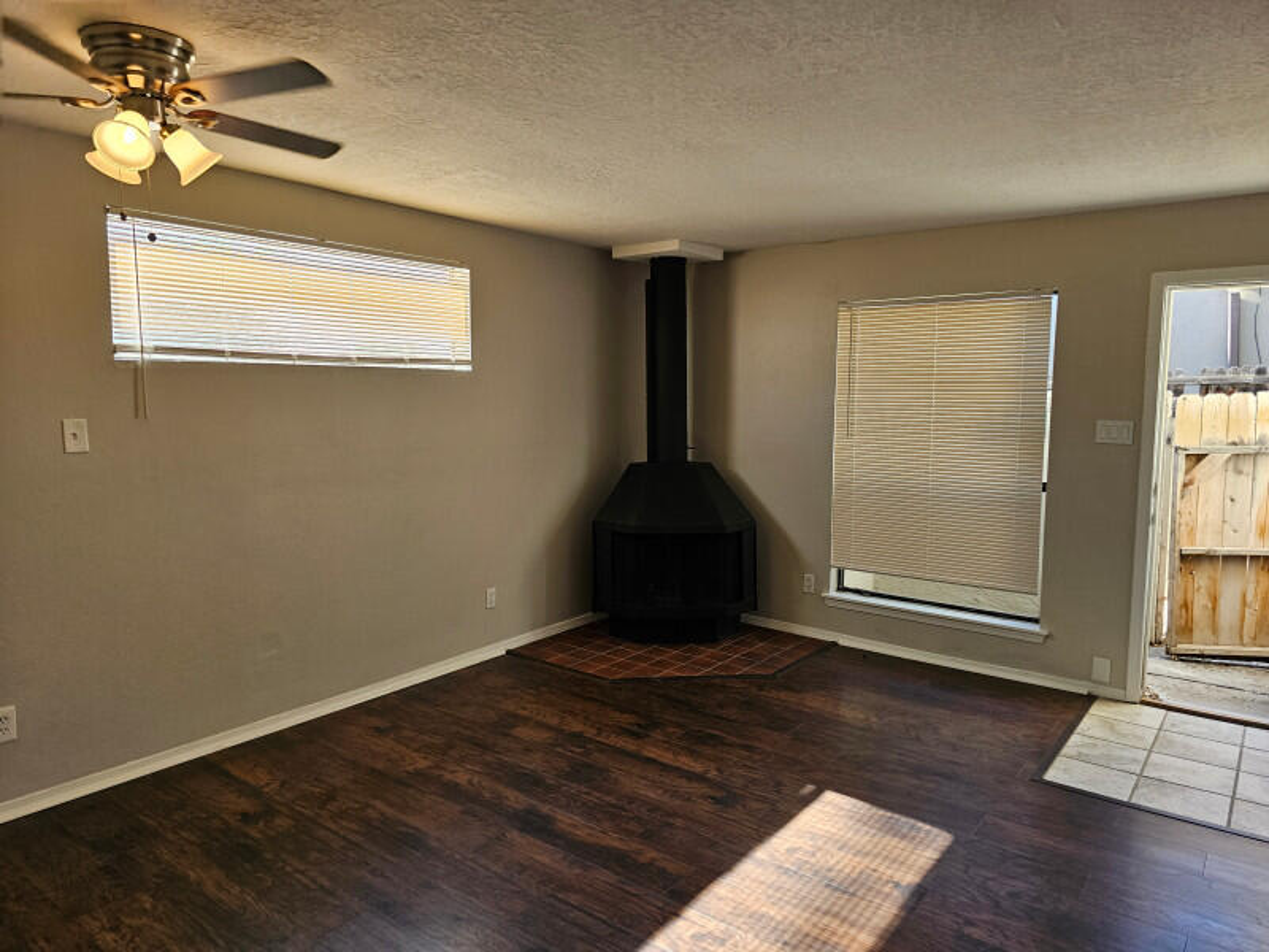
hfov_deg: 73.9
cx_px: 634
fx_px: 843
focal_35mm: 23
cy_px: 476
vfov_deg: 58.9
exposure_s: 1/180
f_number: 1.7
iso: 80
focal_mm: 6.3
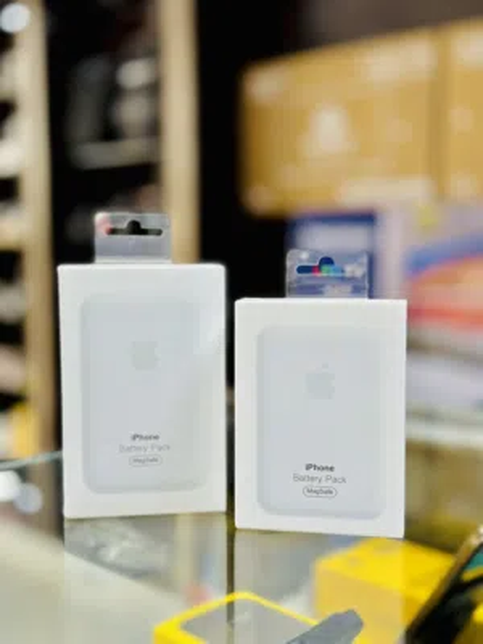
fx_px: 893
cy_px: 322
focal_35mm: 48
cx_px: 242
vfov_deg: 39.7
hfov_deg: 30.3
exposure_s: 1/253
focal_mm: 6.86
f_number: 1.78
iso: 80
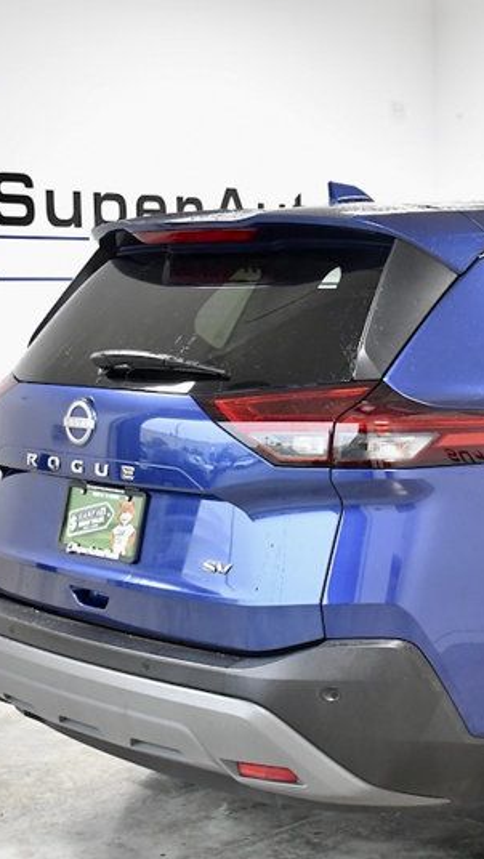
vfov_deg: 31.9
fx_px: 1504
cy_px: 470
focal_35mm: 66
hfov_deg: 17.5
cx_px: 571
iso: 2500
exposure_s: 1/160
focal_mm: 22
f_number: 5.6
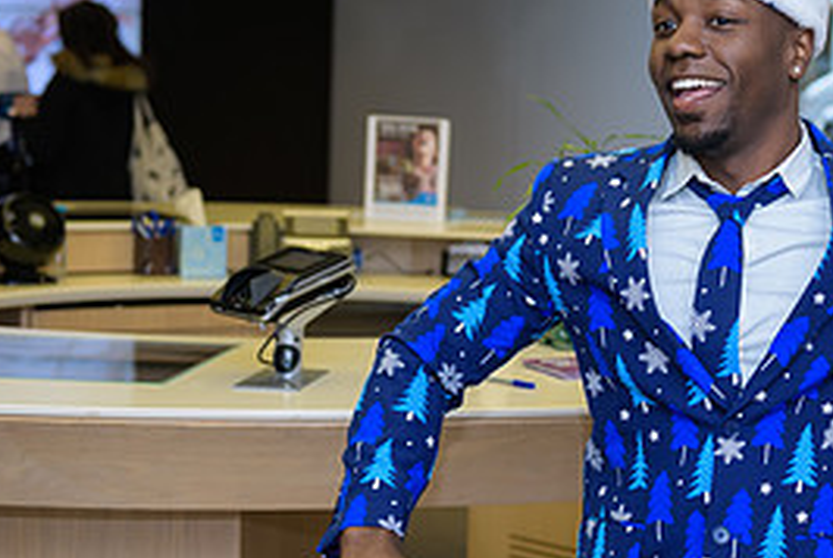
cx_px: 758
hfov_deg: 20.4
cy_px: 221
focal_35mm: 98
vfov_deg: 14.0
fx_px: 2270
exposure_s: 1/125
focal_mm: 45
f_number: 3.2
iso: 400
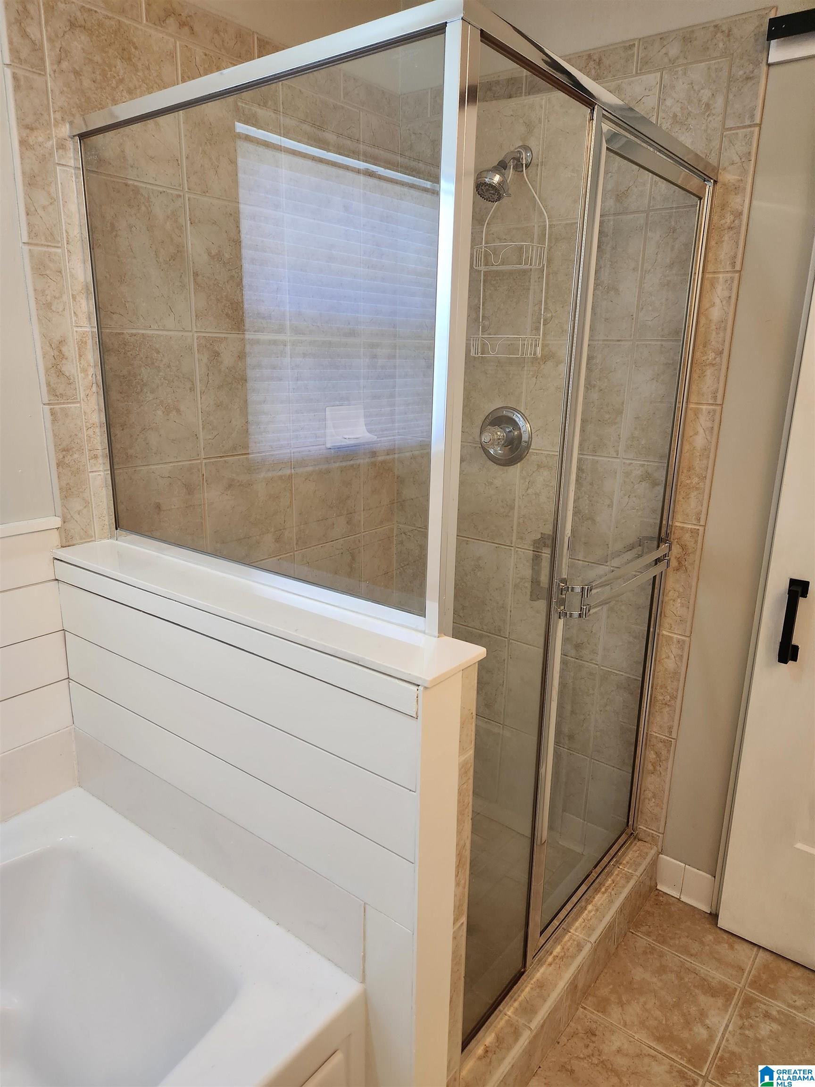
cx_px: 408
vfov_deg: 73.9
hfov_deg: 58.9
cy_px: 544
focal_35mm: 23
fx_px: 722
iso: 320
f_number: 1.8
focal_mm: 5.4
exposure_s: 1/120
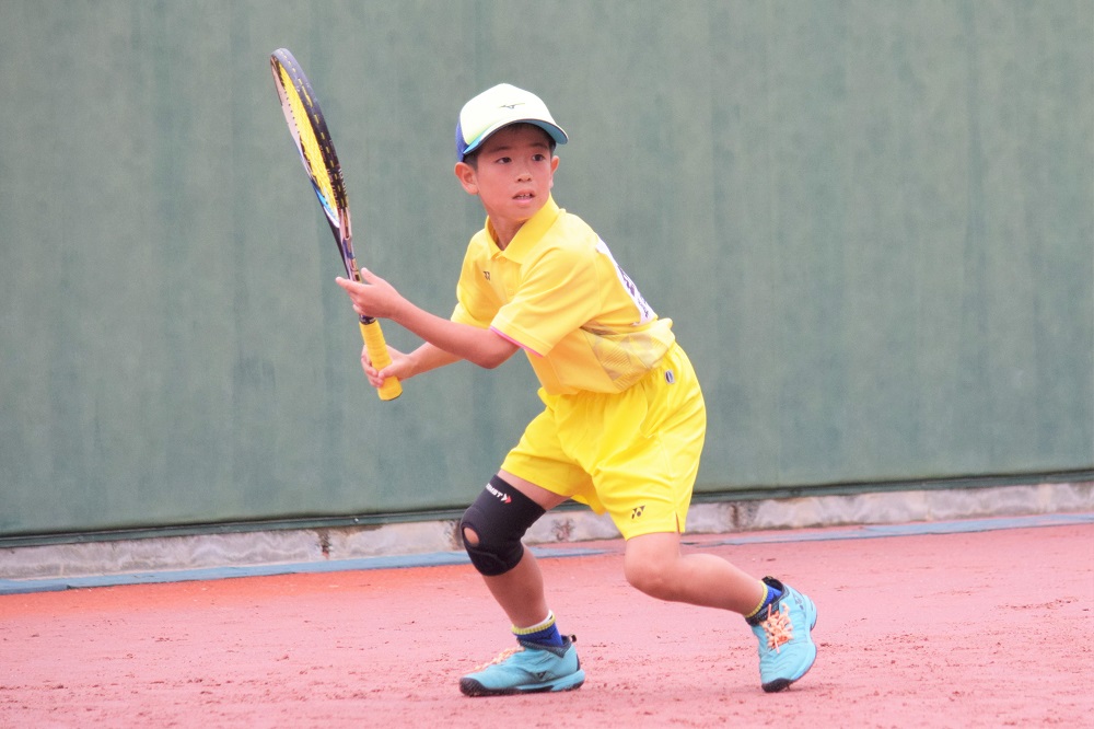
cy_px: 364
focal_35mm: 195
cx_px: 547
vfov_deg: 7.0
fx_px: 5924
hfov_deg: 10.6
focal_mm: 130
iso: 1000
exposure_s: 1/1600
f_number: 4.8
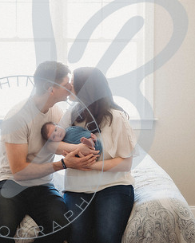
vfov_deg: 25.0
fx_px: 548
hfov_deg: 20.1
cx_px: 63
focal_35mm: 76
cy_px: 90
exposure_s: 1/160
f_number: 2.8
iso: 1000
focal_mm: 42
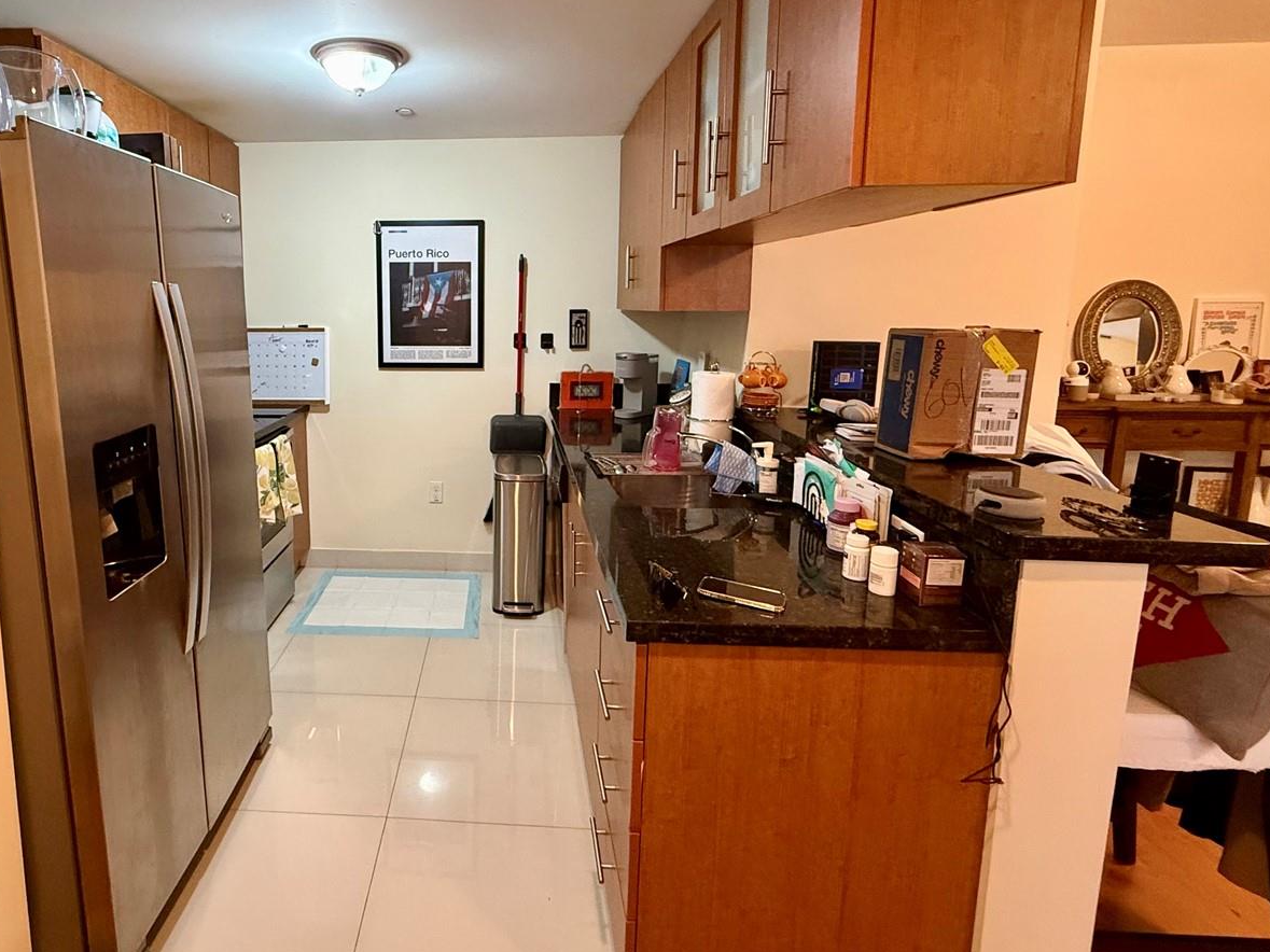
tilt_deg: -7.8
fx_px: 697
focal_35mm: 19
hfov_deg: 82.9
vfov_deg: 68.2
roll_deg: -0.1
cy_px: 396
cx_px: 467
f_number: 2.2
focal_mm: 2.22
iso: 500
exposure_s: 1/60
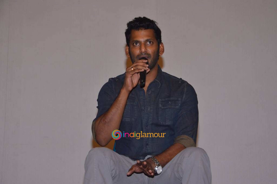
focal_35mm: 99
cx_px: 138
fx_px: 760
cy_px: 92
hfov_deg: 20.7
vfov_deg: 13.8
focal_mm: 66
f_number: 7.1
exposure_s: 1/250
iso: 1600
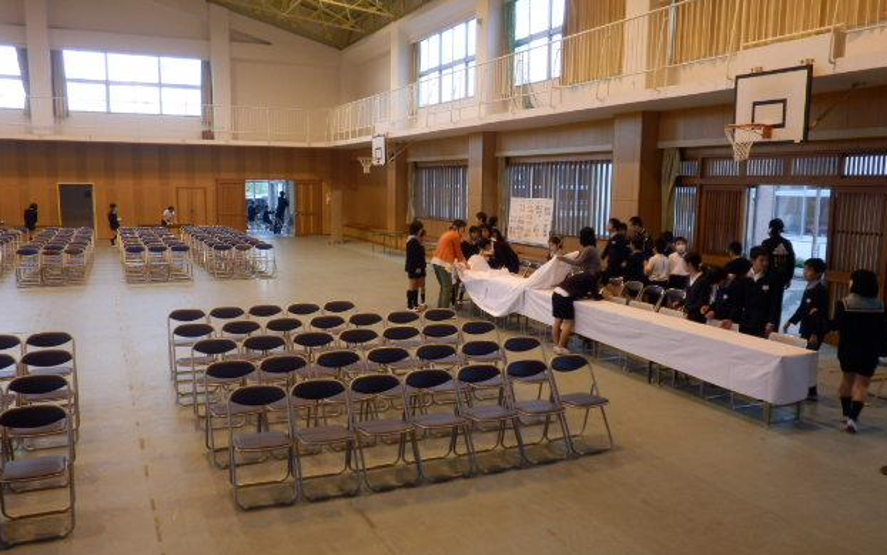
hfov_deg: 54.0
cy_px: 295
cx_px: 451
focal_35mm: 36
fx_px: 870
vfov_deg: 35.3
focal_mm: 5.9
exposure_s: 1/30
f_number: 3.7
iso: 200
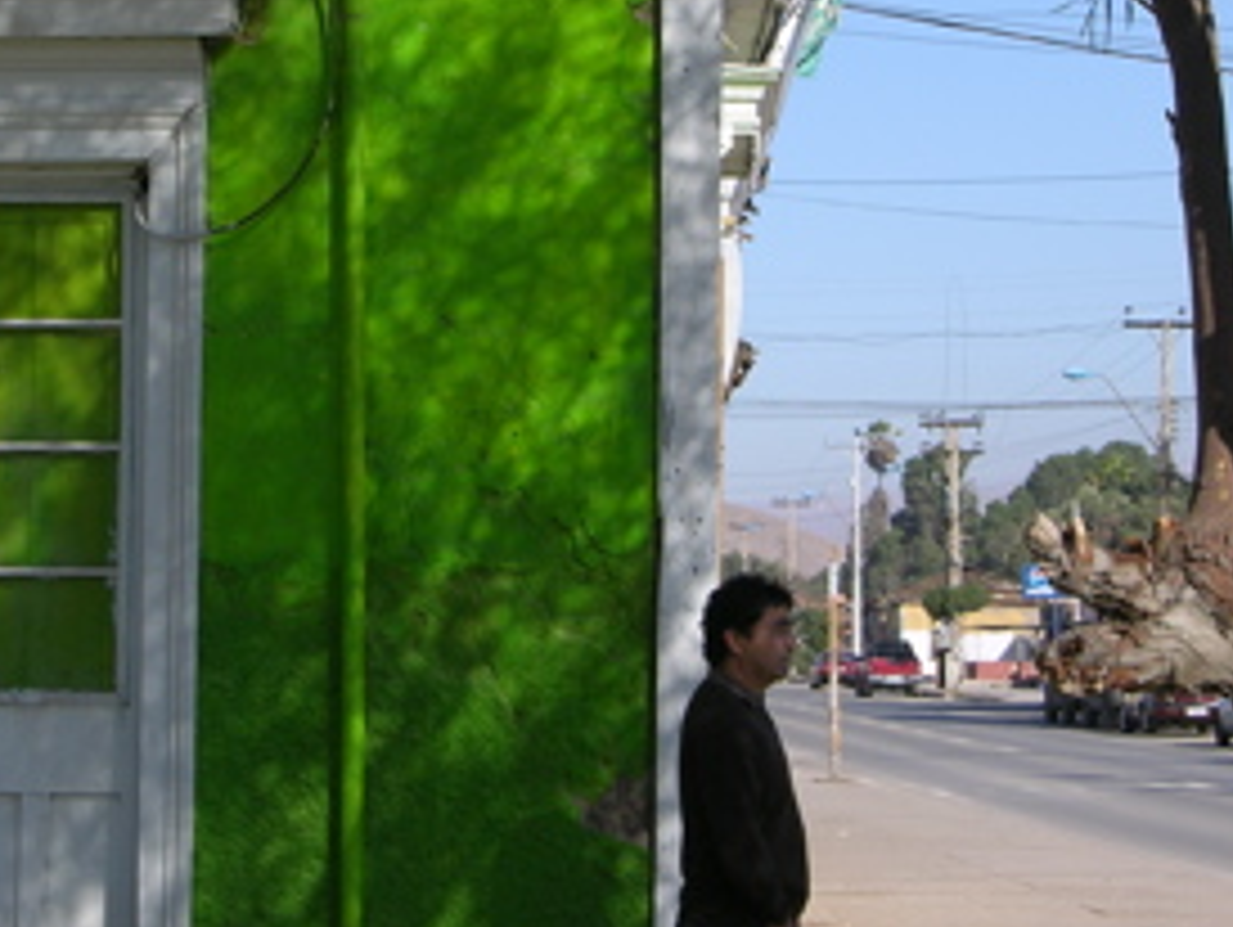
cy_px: 302
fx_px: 5490
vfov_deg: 9.6
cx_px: 382
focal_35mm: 154
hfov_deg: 12.8
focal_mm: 16.8
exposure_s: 1/237
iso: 50
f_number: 5.8
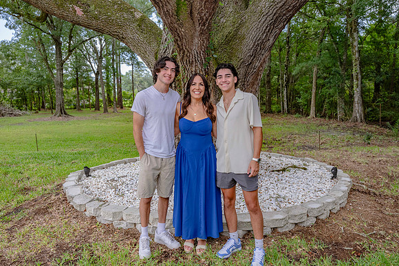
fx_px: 321
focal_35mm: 29
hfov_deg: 63.6
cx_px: 200
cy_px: 133
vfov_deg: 45.0
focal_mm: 29
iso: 800
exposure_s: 1/500
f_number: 5.6
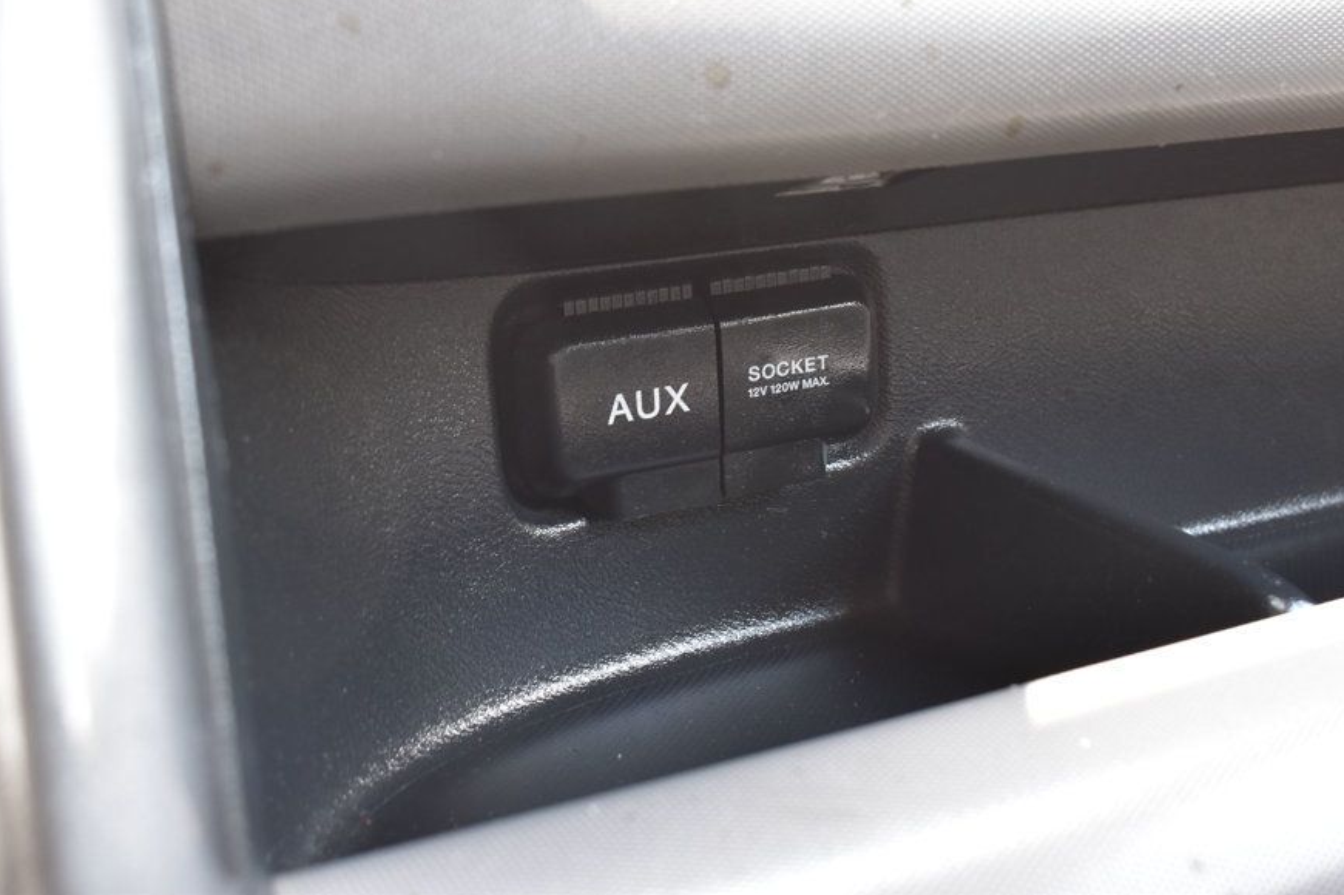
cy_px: 370
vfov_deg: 28.2
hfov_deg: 41.4
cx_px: 730
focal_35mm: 48
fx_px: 1776
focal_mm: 27
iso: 400
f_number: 6.3
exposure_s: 1/20
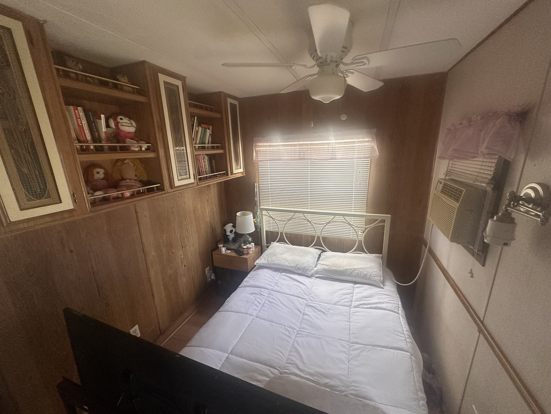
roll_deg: +2.2
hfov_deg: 102.1
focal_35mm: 14
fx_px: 223
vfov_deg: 85.7
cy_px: 207
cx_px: 276
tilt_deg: -13.2
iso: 250
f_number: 2.2
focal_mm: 2.22
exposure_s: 1/120
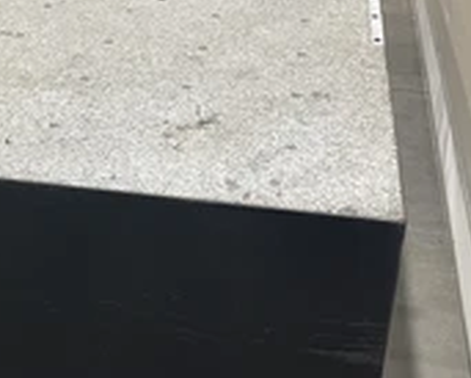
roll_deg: +4.4
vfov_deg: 26.5
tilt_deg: -32.1
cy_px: 119
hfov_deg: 32.3
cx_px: 110
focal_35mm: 57
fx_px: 795
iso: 250
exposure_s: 1/60
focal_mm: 5.1
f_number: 1.6
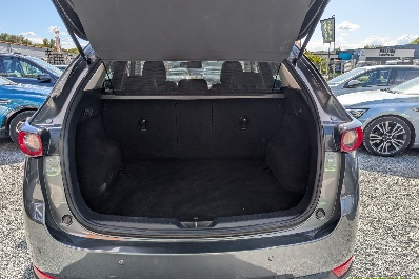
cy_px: 154
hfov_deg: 69.4
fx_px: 302
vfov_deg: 49.4
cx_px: 208
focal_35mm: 26
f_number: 1.68
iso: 17
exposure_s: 1/760
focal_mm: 6.9
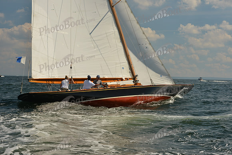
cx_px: 116
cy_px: 78
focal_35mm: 70
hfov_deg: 28.8
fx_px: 451
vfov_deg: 19.5
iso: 1000
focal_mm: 70
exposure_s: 1/800
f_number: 13
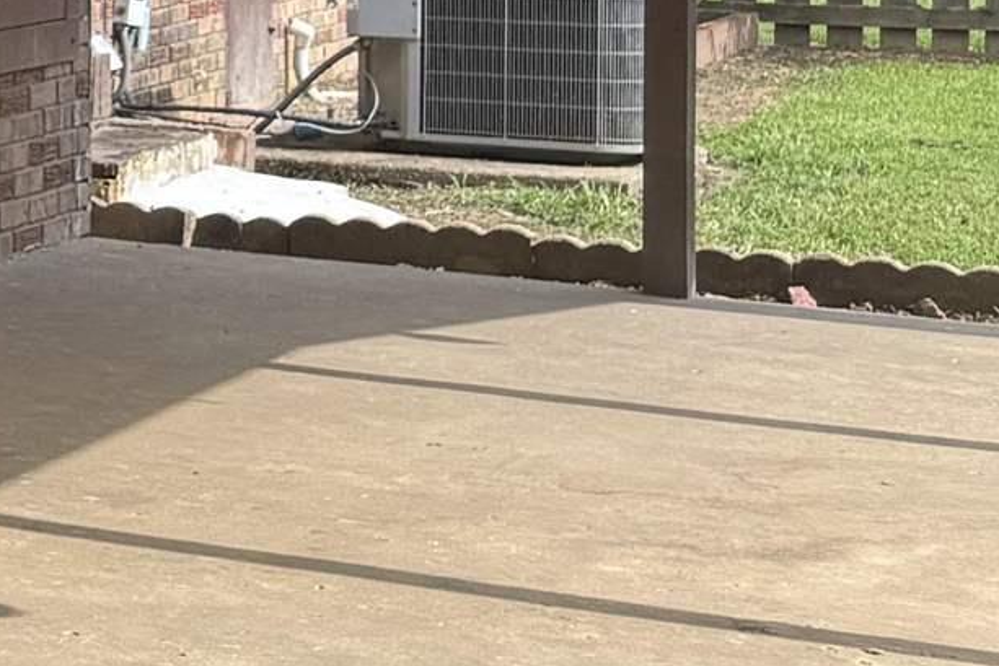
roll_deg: +0.3
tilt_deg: -0.8
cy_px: -243
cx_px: -1270
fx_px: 3469
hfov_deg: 13.1
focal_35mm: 125
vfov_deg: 10.7
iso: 80
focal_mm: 6.76
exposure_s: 1/853
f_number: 1.78
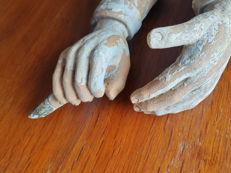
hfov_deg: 65.3
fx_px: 180
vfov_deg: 51.4
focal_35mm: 27
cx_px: 116
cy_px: 86
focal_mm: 5.52
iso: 250
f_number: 1.9
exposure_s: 1/100
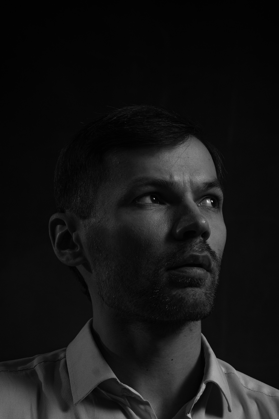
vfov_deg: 17.4
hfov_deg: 11.7
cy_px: 300
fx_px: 1360
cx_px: 170
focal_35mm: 117
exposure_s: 1/160
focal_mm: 75
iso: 100
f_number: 7.1
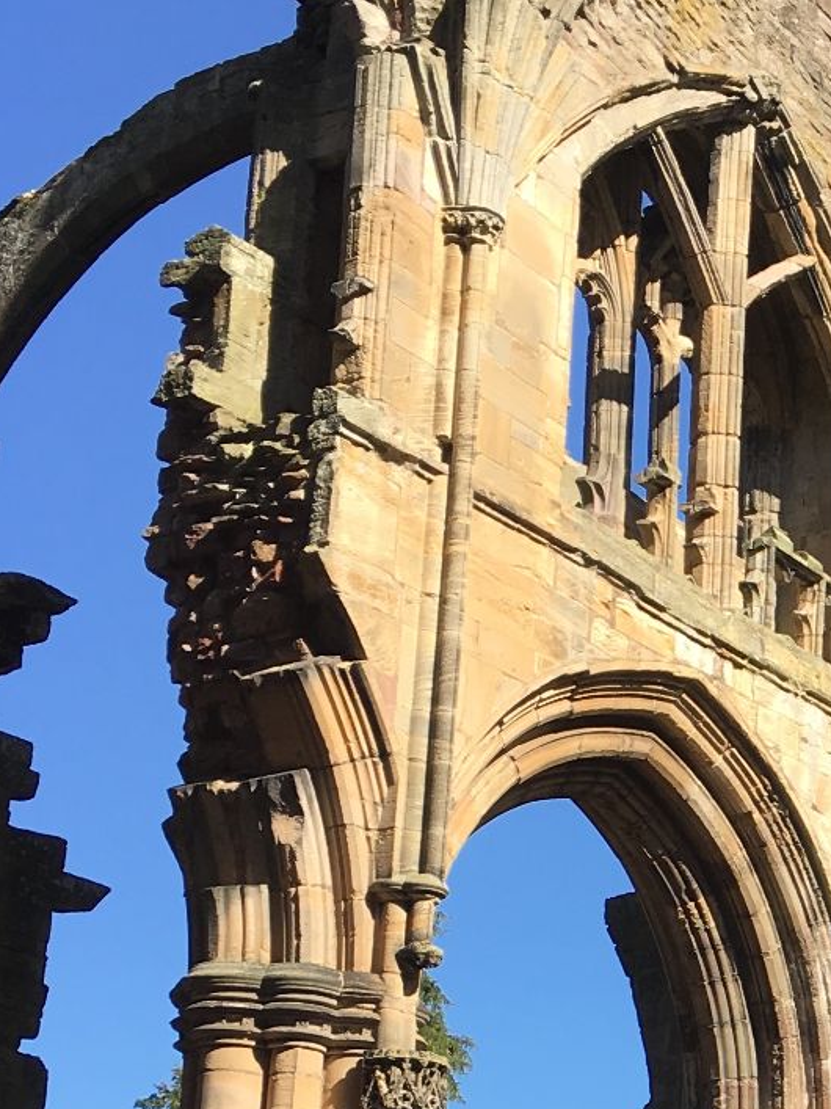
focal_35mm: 84
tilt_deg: +14.3
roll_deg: -0.6
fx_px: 2690
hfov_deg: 16.3
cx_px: 1174
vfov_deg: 22.3
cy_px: 1126
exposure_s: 1/894
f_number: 2.2
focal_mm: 4.15
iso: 25
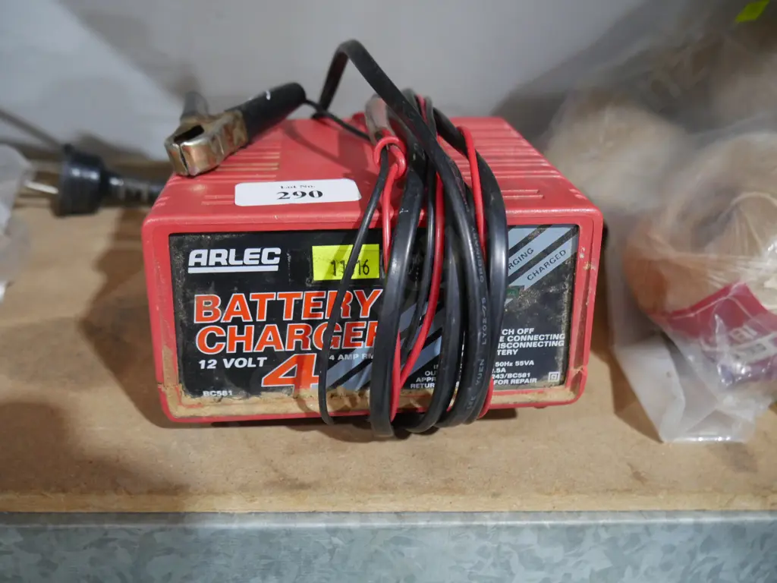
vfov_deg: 46.8
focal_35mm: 30
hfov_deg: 60.0
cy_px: 292
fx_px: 673
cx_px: 388
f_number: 3.6
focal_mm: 15
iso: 1600
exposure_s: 1/60
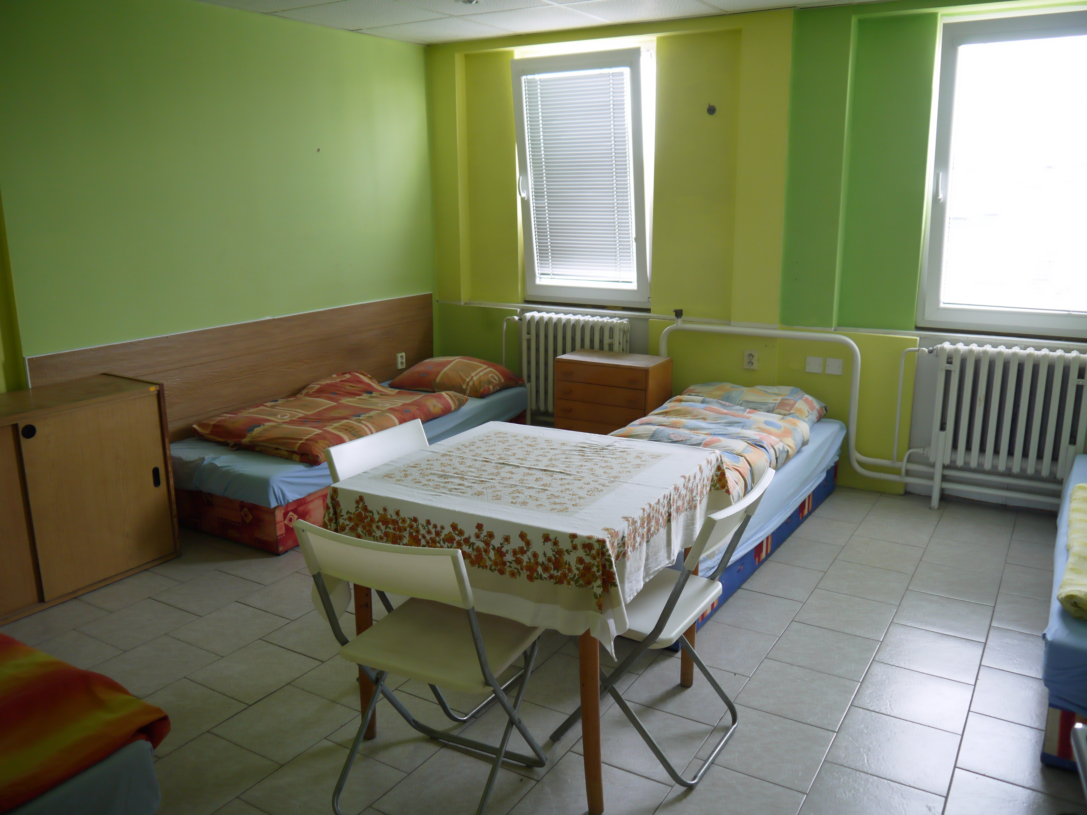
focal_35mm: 28
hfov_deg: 63.4
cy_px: 408
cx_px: 544
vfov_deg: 49.7
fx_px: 879
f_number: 3.5
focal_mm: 14
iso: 320
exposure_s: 1/60
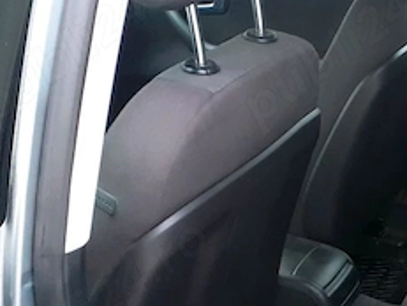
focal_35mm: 70
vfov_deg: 20.3
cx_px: 446
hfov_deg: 25.7
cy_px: 322
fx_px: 824
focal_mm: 3.6
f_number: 1.9
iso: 125
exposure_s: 1/50
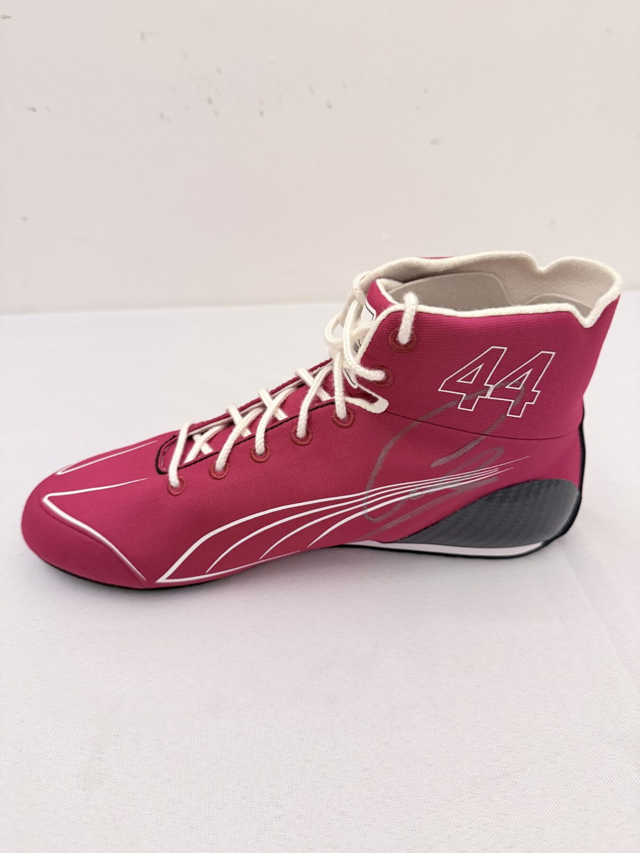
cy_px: 426
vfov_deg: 71.6
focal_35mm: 24
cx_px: 320
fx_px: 592
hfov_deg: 56.8
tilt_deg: -36.0
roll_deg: +2.5
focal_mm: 6.76
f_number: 1.78
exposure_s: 1/50
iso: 500
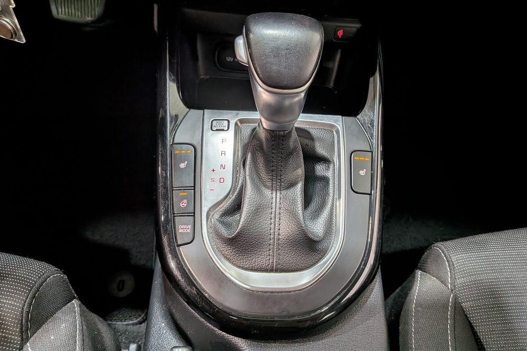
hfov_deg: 69.4
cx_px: 273
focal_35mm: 26
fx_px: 381
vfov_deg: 49.5
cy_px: 158
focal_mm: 4.53
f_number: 1.7
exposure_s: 1/120
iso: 38
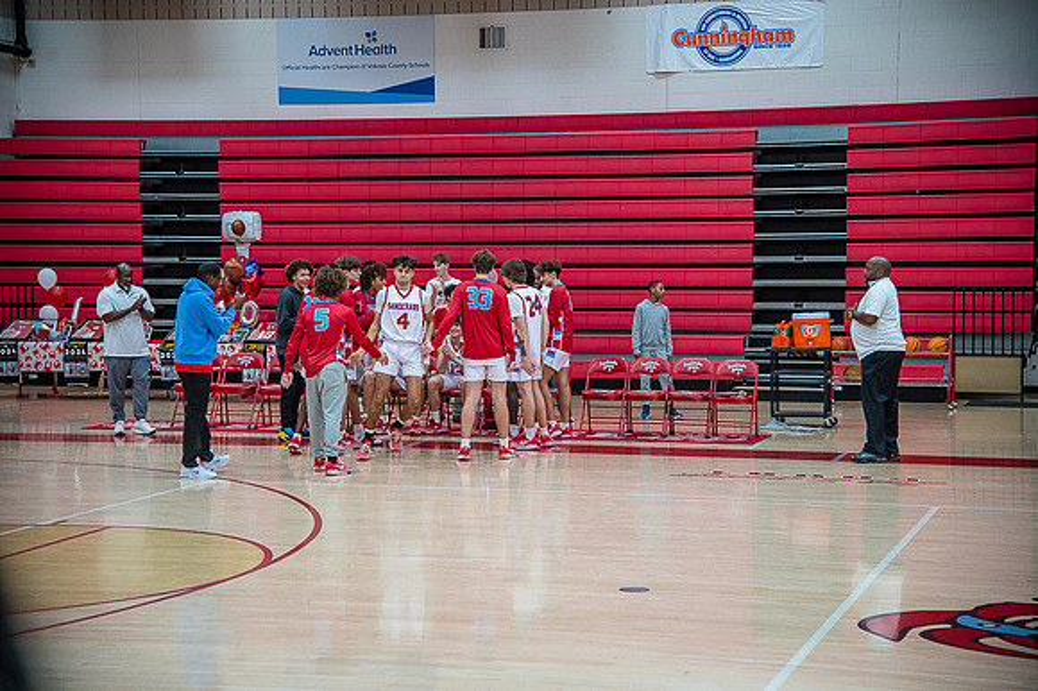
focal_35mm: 75
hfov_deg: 27.0
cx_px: 519
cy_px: 346
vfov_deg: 18.2
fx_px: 2161
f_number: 4
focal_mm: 75
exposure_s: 1/320
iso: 2000
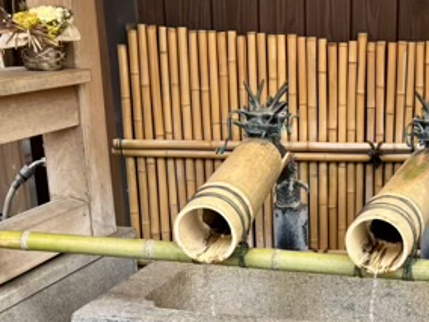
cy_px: 311
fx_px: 793
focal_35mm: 64
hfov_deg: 29.7
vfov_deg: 22.2
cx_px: 332
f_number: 1.6
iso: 100
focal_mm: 5.96
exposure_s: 1/121
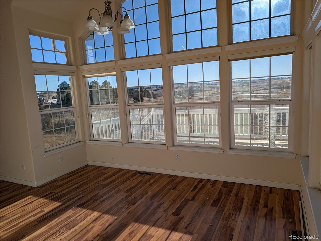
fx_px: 223
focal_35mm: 24
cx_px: 160
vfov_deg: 56.9
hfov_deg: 71.5
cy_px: 120
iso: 21
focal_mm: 6.9
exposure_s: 1/1727
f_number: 1.68
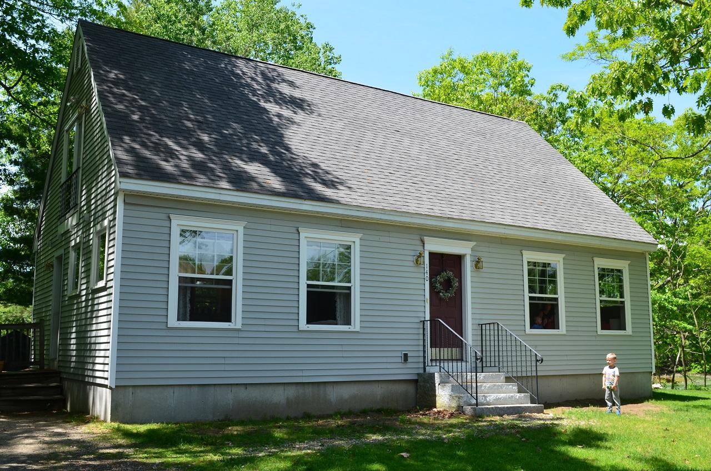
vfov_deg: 36.7
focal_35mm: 36
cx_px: 356
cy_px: 236
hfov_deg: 53.2
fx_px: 709
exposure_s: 1/100
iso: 200
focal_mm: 24
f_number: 11
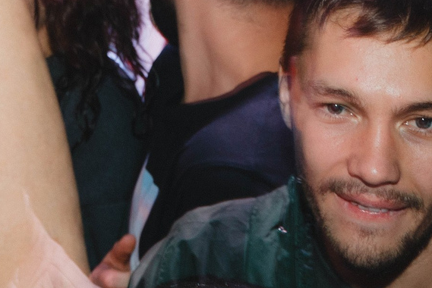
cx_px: -157
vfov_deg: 10.2
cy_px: -258
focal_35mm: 126
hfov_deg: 15.3
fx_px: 1513
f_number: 5
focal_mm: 28
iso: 320
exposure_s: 1/10
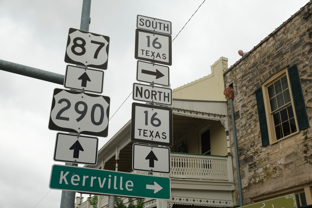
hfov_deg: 48.5
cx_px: 156
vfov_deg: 33.4
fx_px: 347
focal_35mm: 40
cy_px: 104
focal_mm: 26.5
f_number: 5.6
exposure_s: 1/210
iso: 250
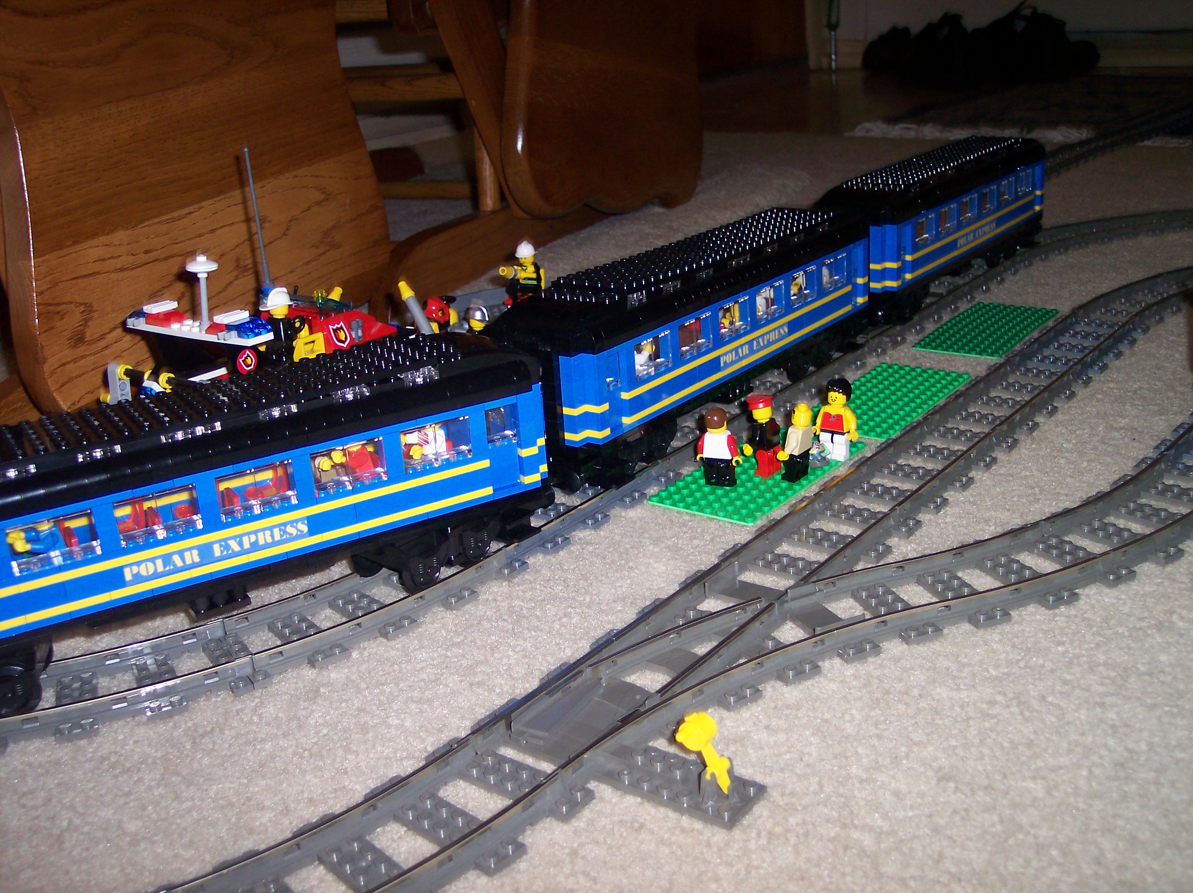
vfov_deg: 37.7
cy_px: 446
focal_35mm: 38
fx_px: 1309
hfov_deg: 49.0
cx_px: 596
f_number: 2.8
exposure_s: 1/30
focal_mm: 8
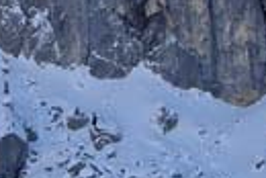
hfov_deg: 11.9
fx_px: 1272
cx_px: 74
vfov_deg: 7.9
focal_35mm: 172
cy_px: -44
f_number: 4.7
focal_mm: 8
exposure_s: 1/250
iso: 100
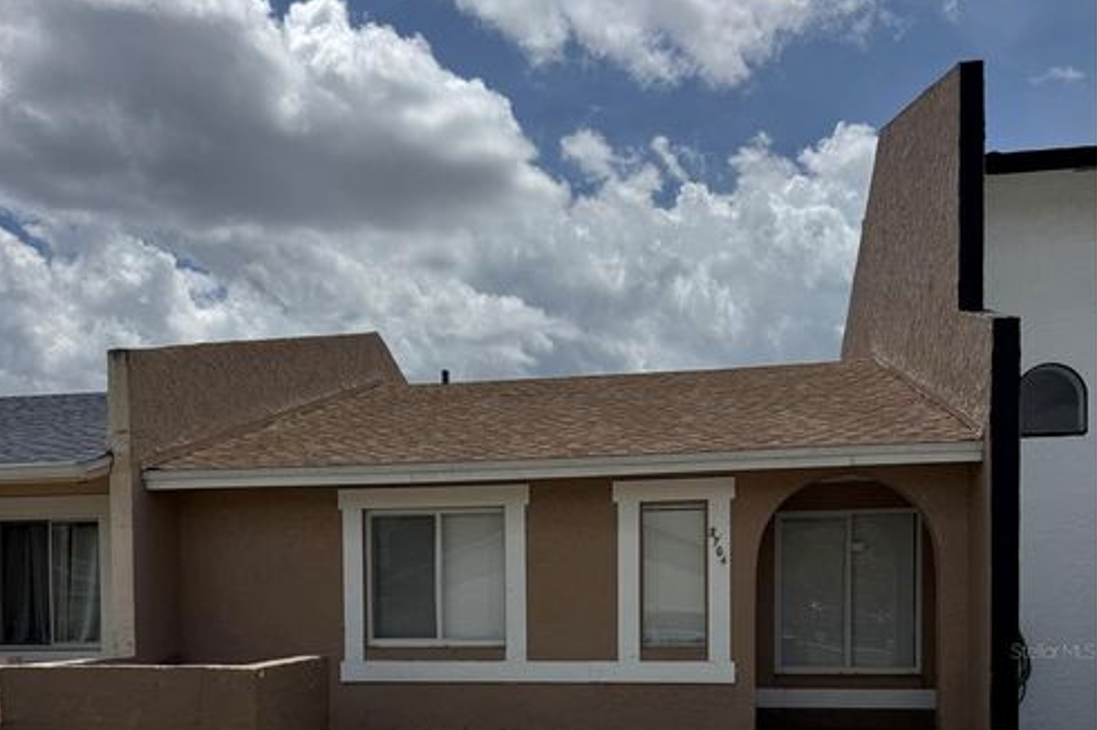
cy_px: 651
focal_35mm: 34
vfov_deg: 36.5
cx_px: 540
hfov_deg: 55.8
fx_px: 1035
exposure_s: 1/12346
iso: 80
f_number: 1.78
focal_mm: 6.76
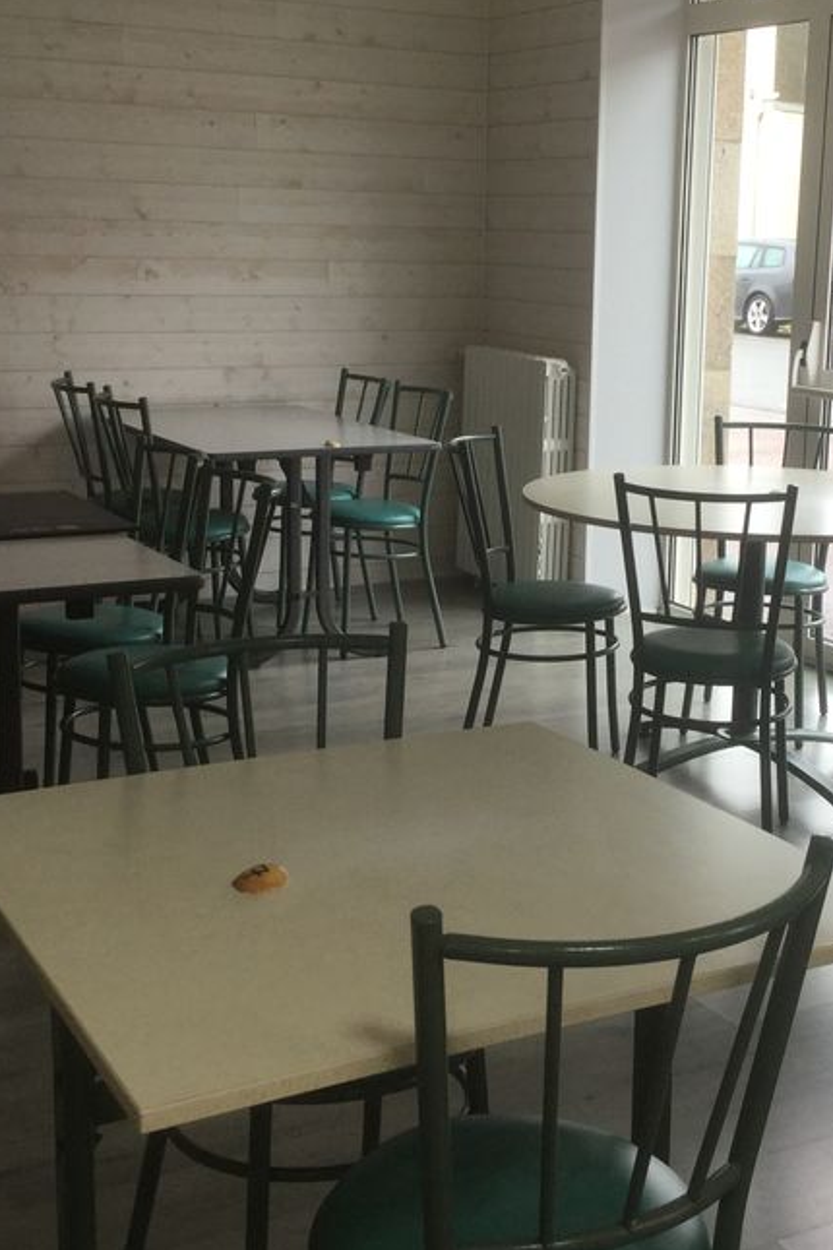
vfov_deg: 39.6
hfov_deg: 26.9
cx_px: 513
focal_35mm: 50
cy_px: 560
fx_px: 1735
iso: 32
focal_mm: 3.3
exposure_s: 1/50
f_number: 2.4
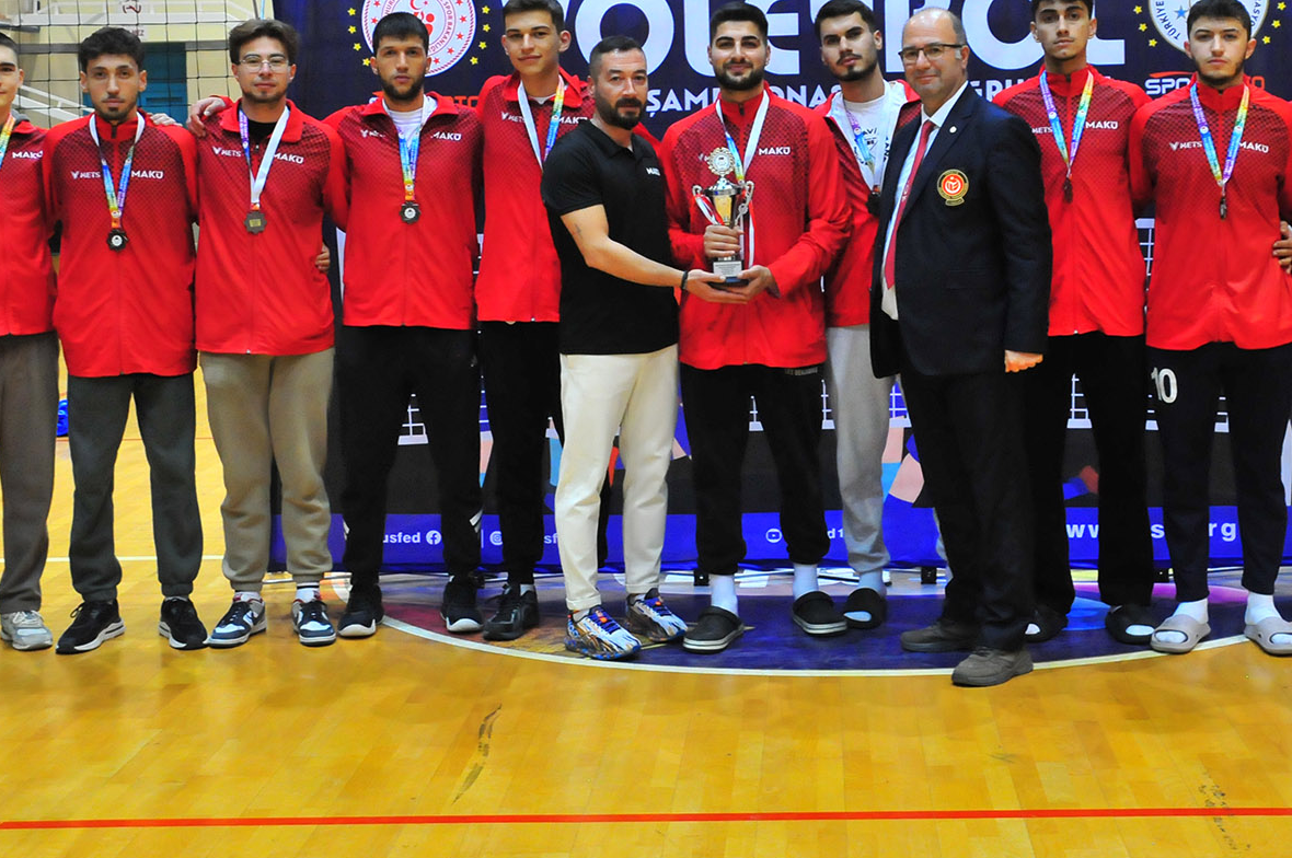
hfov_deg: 32.9
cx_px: 740
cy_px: 148
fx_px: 2187
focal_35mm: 61
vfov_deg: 21.9
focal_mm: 24
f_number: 3.8
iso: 1400
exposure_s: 1/30
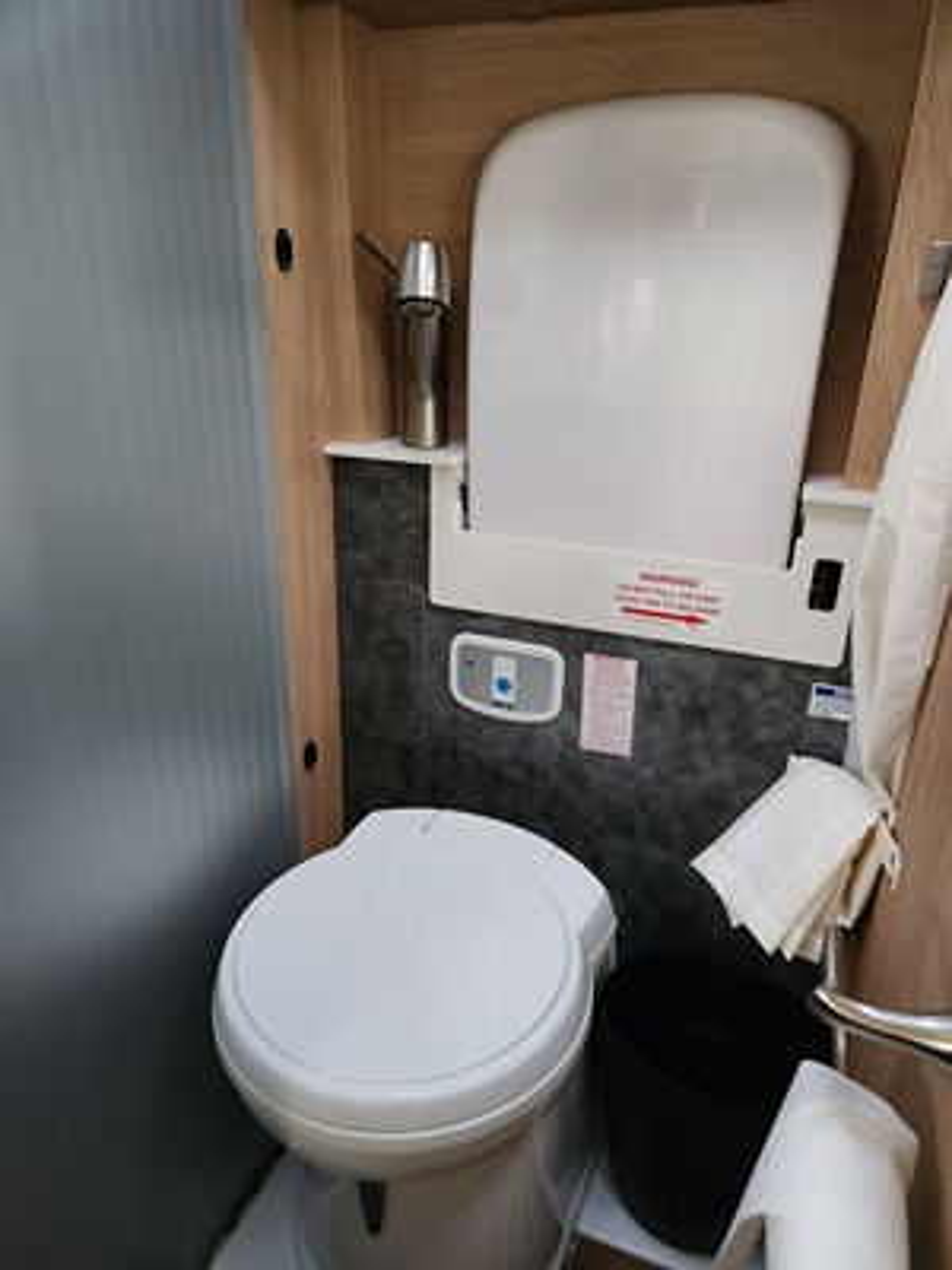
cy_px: 635
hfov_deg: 58.9
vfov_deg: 73.9
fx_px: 843
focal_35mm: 23
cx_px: 476
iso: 640
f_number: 1.8
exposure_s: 1/30
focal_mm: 5.4
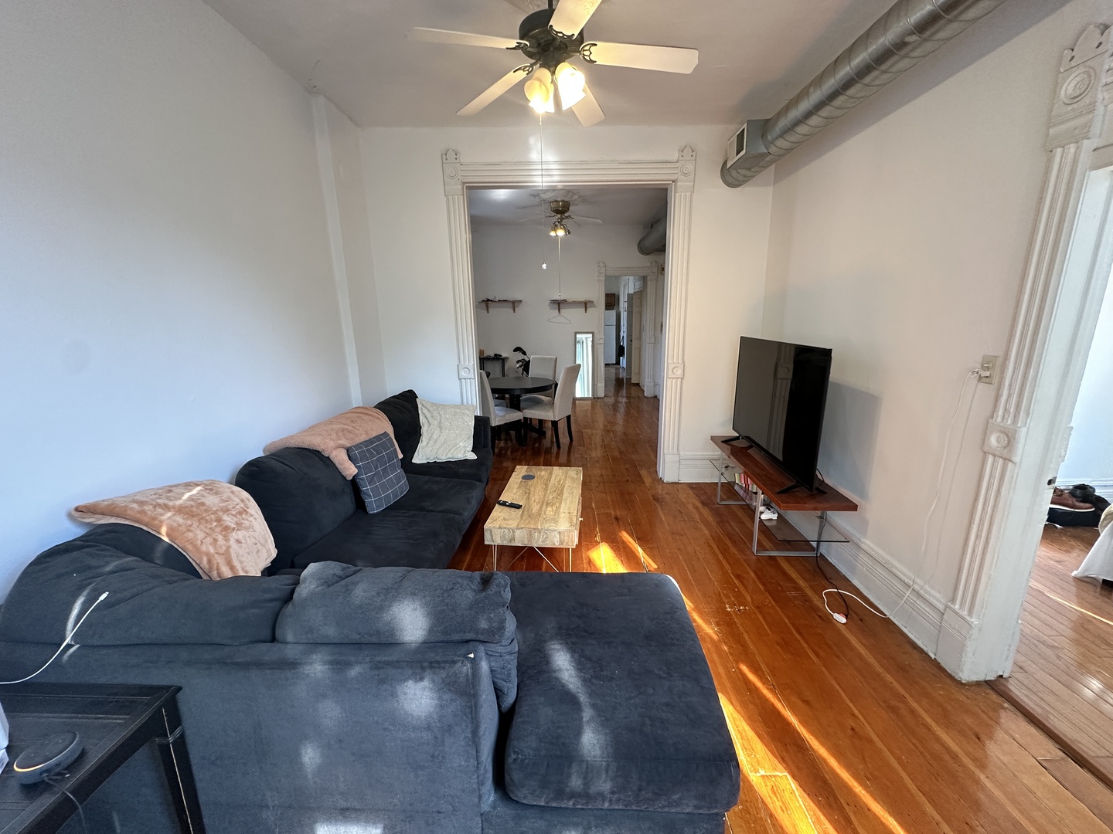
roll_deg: +1.2
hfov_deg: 102.1
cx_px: 556
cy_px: 417
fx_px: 450
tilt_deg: -14.0
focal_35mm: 14
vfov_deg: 85.7
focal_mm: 2.22
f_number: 2.2
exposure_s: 1/120
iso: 250
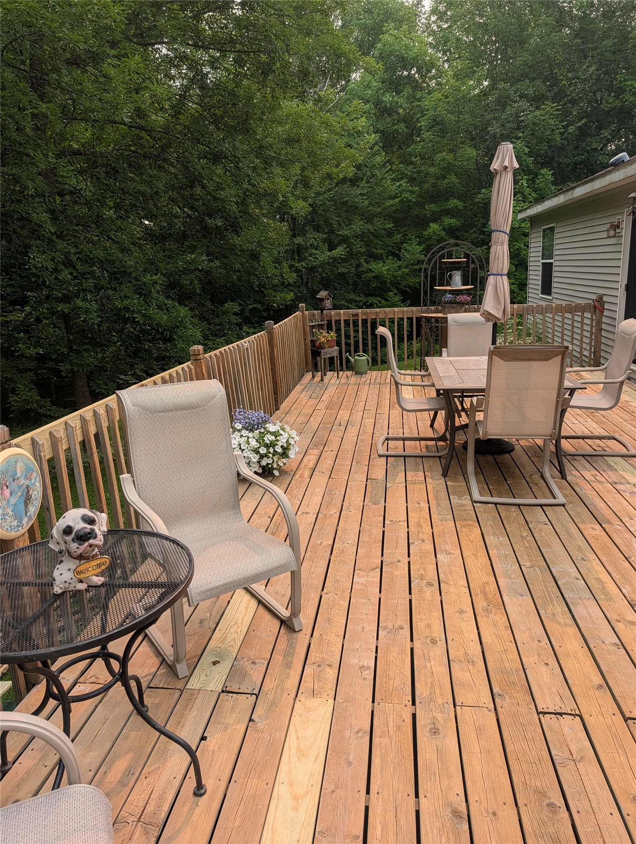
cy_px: 422
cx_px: 318
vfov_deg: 71.5
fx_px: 586
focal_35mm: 24
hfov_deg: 57.0
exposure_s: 1/453
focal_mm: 6.9
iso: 24
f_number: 1.68
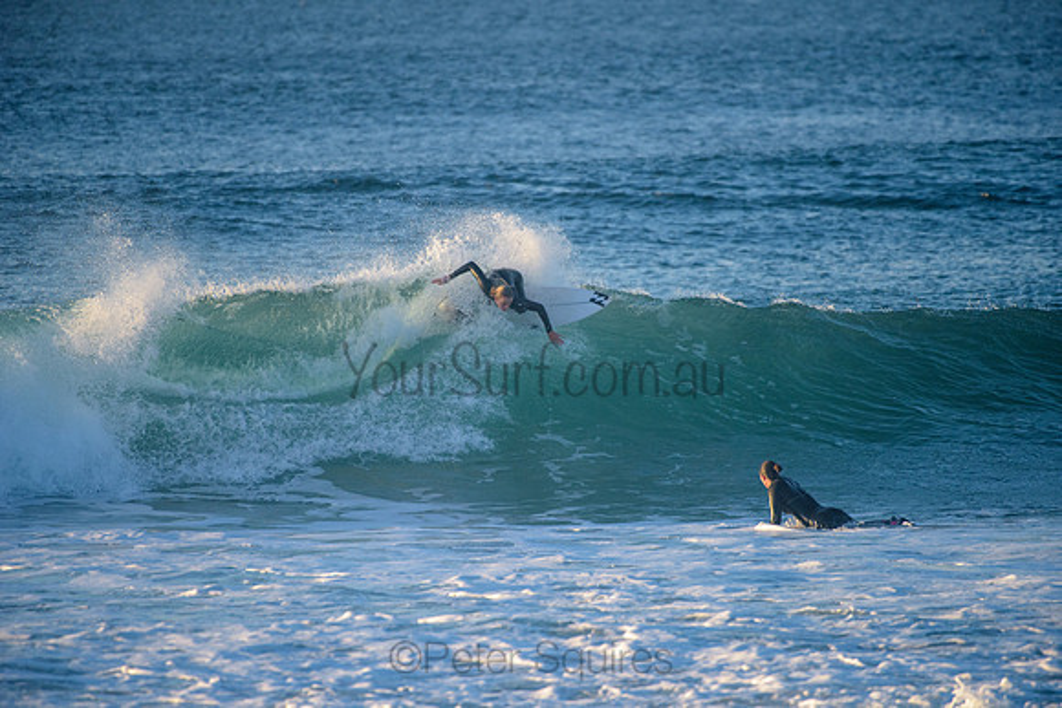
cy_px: 354
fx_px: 14753
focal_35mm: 500
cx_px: 531
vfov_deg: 2.8
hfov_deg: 4.1
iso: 1000
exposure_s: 1/2000
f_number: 5.6
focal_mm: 500
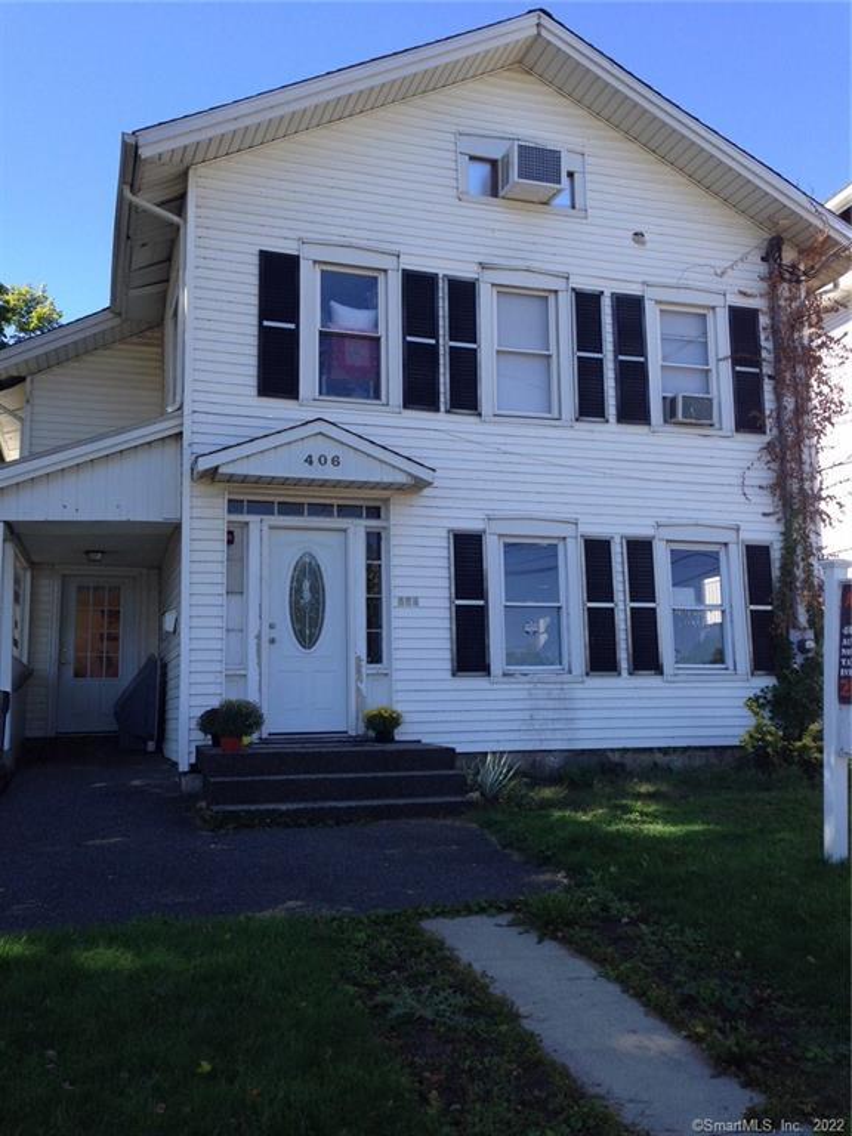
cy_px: 568
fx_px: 1083
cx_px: 426
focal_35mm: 33
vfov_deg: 55.4
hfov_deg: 42.9
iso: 50
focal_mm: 4.12
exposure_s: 1/475
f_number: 2.4
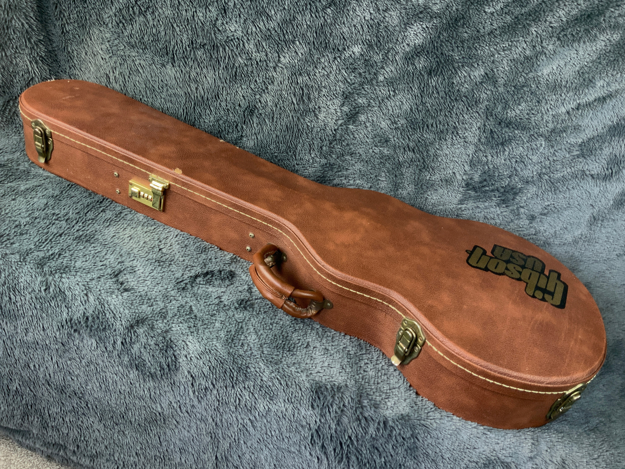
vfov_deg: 48.2
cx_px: 312
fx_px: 524
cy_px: 234
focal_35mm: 29
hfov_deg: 61.7
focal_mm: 3
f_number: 1.8
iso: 64
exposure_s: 1/50
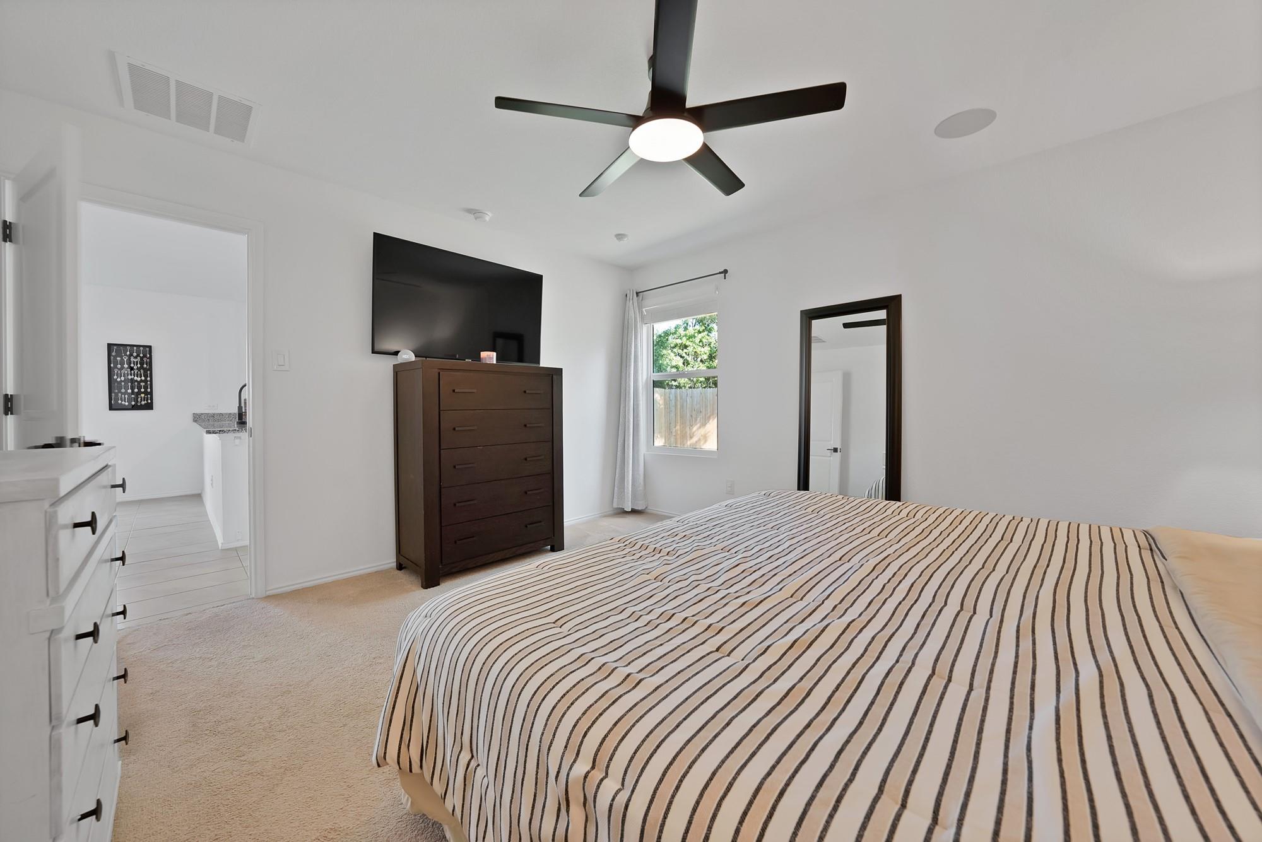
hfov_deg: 112.6
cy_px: 421
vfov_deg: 90.1
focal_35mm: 12
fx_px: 421
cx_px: 631
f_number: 7.1
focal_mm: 12
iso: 640
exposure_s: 1/5
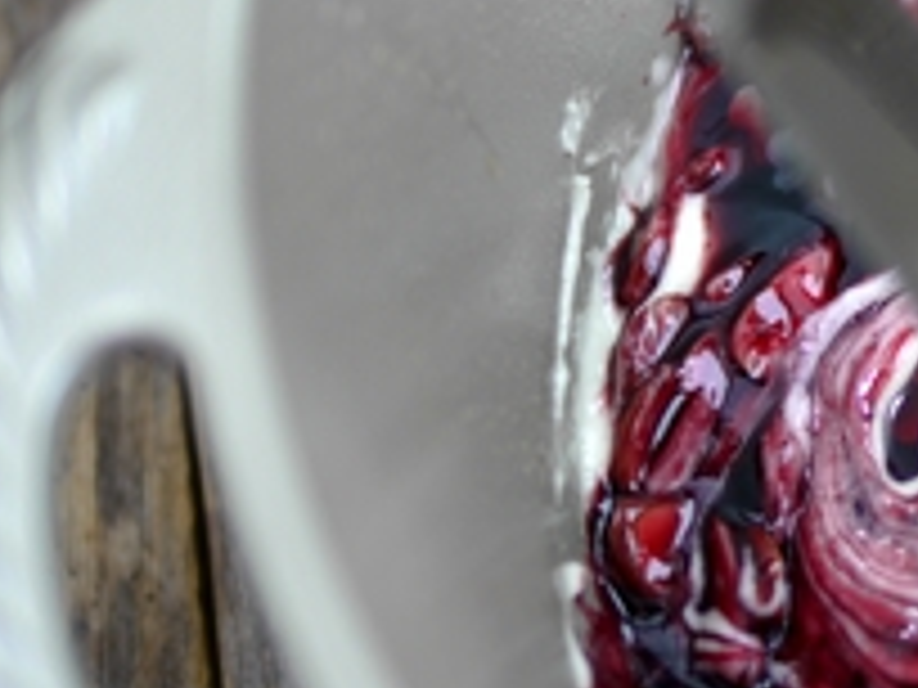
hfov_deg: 13.4
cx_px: 1222
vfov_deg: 10.5
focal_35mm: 141
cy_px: 326
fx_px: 3739
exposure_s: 1/125
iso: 100
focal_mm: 25
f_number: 1.4
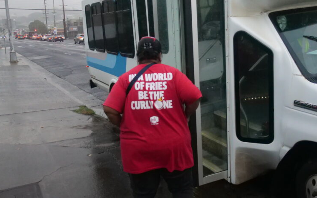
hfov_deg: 54.8
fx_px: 302
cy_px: 82
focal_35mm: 35
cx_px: 196
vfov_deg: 36.2
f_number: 3.2
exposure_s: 1/2000
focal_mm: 12
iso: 3200
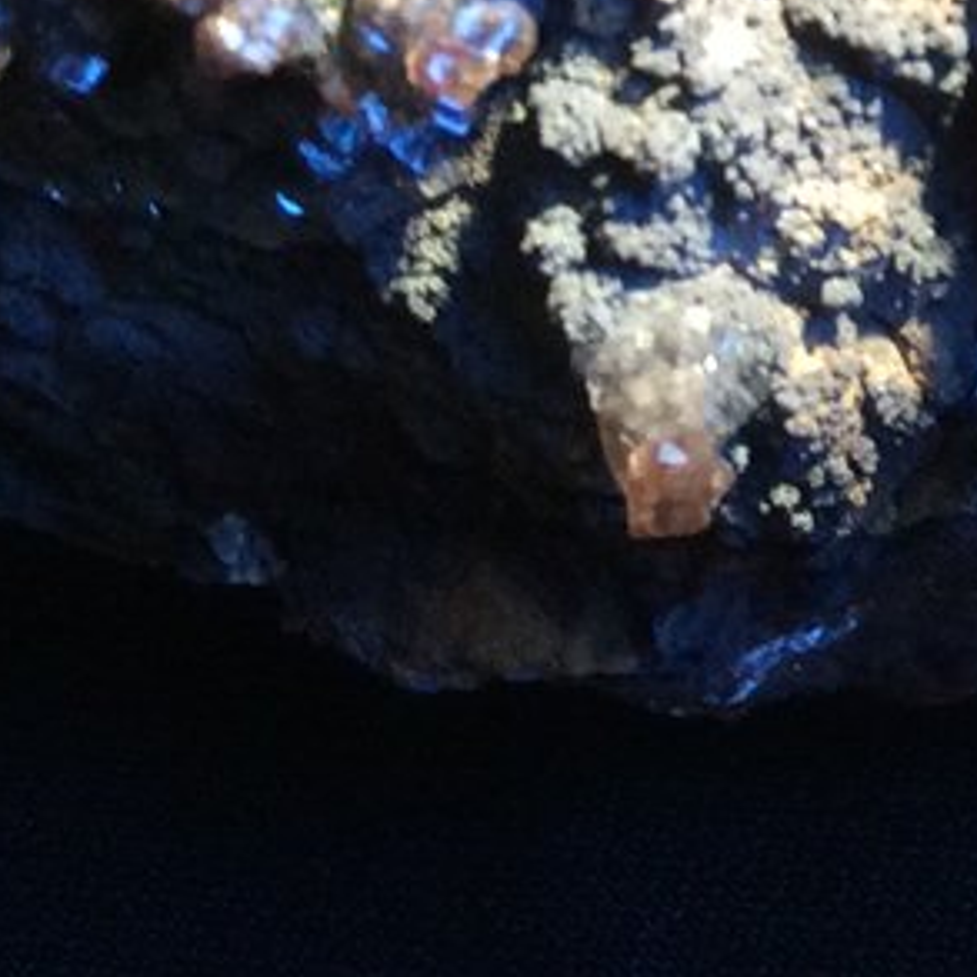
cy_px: -934
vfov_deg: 11.3
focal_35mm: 140
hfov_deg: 11.0
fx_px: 4470
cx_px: 2144
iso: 160
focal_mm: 4.15
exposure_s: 1/30
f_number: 2.2
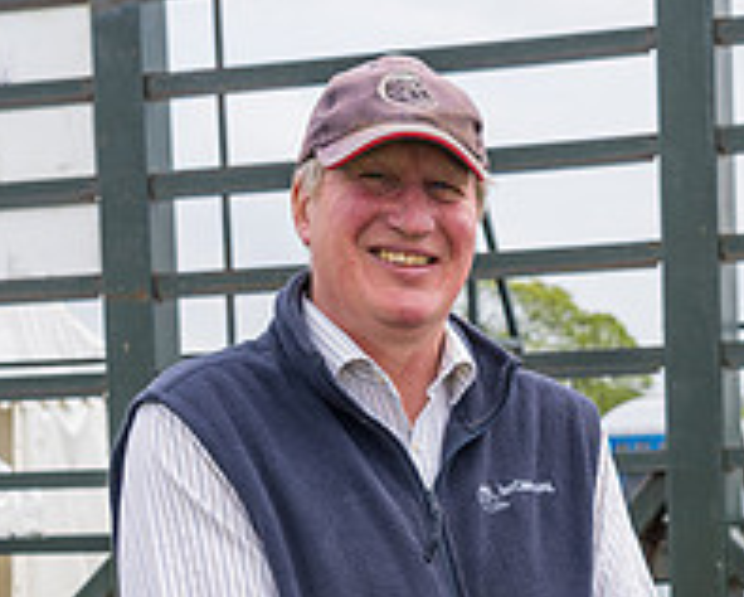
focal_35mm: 119
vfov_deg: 12.7
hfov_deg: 16.0
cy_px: 665
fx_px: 2623
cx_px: 651
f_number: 5.6
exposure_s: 1/250
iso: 100
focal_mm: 37
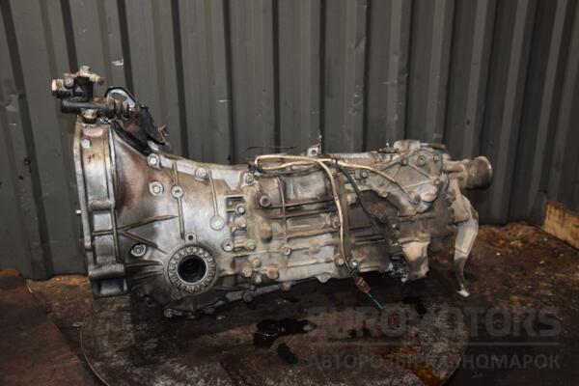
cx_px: 290
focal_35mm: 39
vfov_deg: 34.2
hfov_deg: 49.6
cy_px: 193
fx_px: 627
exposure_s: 1/60
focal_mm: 26
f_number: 5
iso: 800
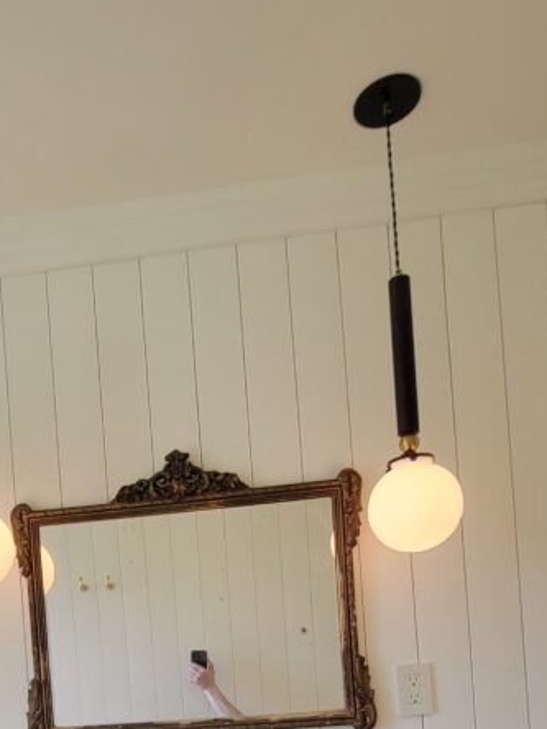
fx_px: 632
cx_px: 123
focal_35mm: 30
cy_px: 685
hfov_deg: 44.9
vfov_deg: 51.3
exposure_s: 1/60
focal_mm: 2.2
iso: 160
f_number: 2.2
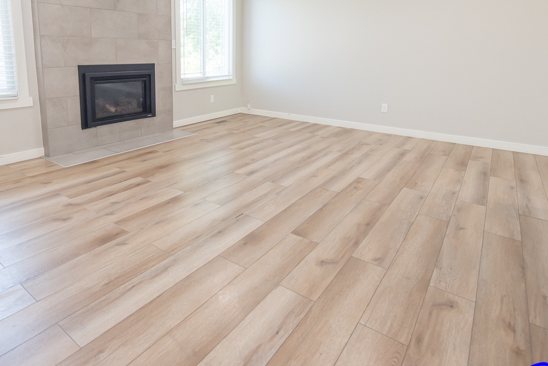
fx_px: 335
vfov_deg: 55.6
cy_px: 111
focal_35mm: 22
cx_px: 215
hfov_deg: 77.5
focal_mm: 14
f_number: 4
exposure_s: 1/160
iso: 1000
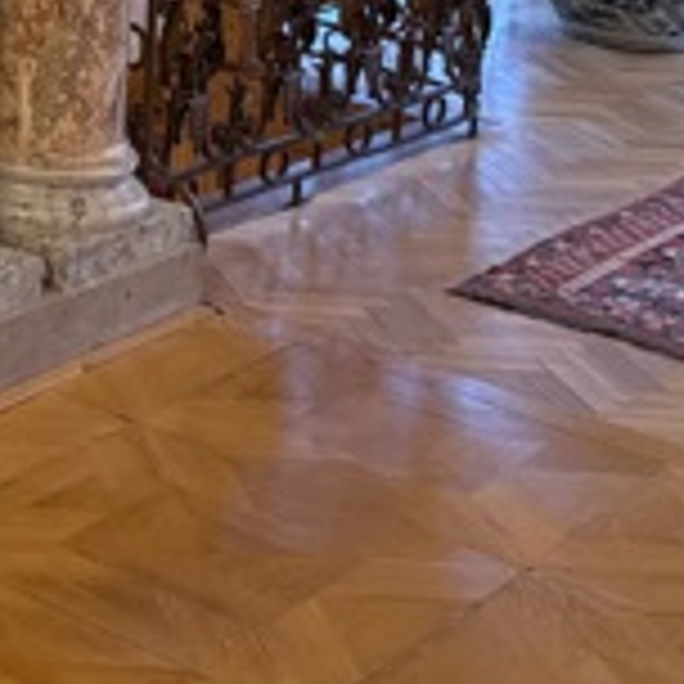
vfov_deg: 16.4
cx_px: -468
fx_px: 2146
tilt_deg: -4.2
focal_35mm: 96
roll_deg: -1.7
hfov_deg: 15.9
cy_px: -371
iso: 400
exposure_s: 1/100
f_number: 1.78
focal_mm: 6.76
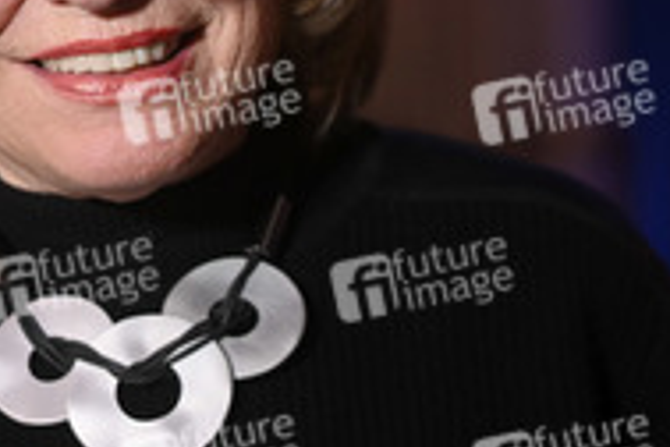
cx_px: 115
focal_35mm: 131
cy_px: 14
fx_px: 2438
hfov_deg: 15.5
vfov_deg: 10.4
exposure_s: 1/125
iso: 1250
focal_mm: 55
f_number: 2.5
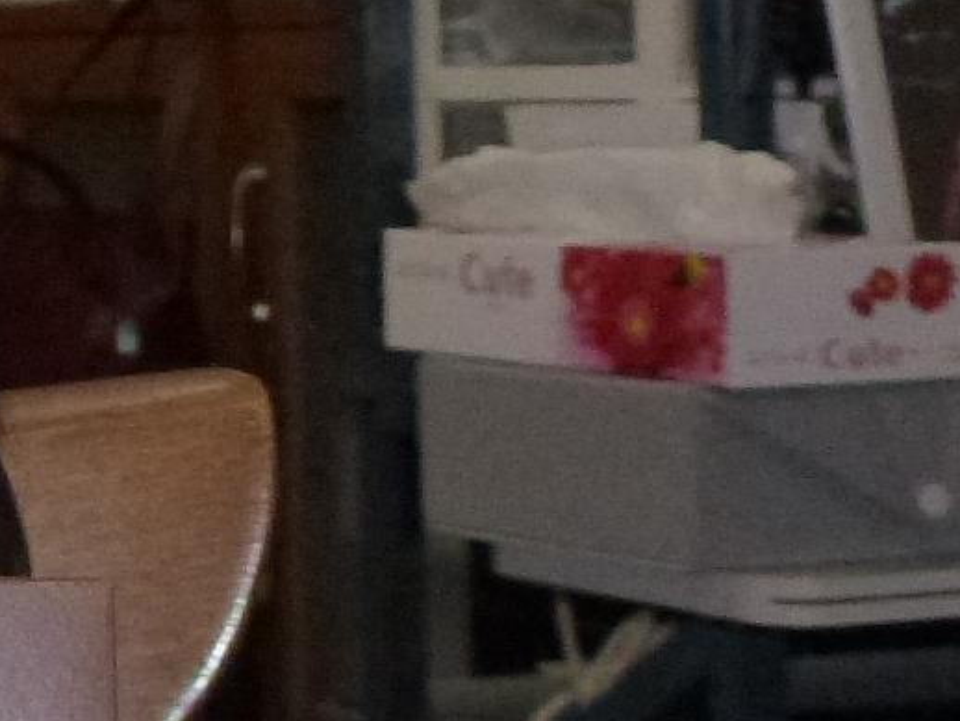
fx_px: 4523
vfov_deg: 9.1
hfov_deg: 10.8
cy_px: 232
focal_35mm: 163
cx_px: -1112
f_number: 3.6
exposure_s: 1/125
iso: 400
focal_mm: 5.9
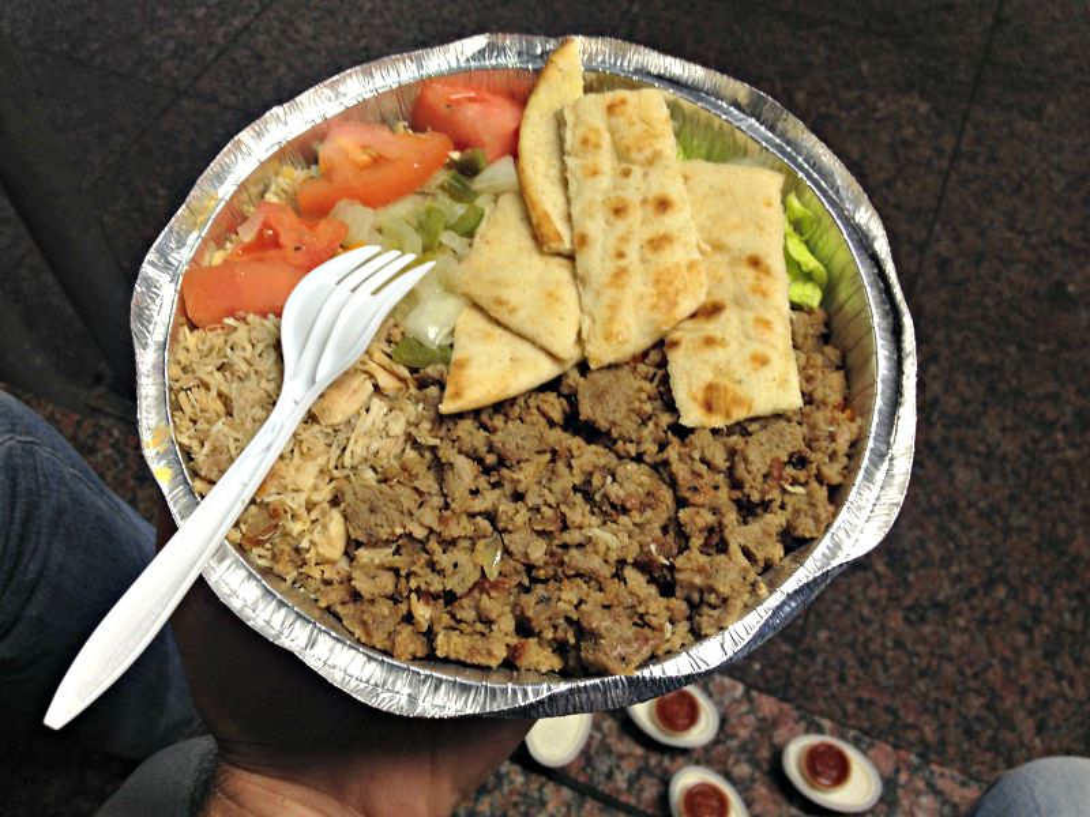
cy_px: 408
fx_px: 1102
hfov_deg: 52.6
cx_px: 545
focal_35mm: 35
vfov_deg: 40.7
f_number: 2.4
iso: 80
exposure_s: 1/20
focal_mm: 4.28
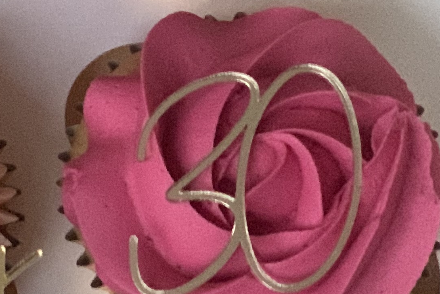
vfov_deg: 6.9
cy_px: 171
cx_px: -321
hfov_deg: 9.8
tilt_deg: -48.8
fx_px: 2445
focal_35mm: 200
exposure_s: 1/45
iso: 400
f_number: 2.4
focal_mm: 6
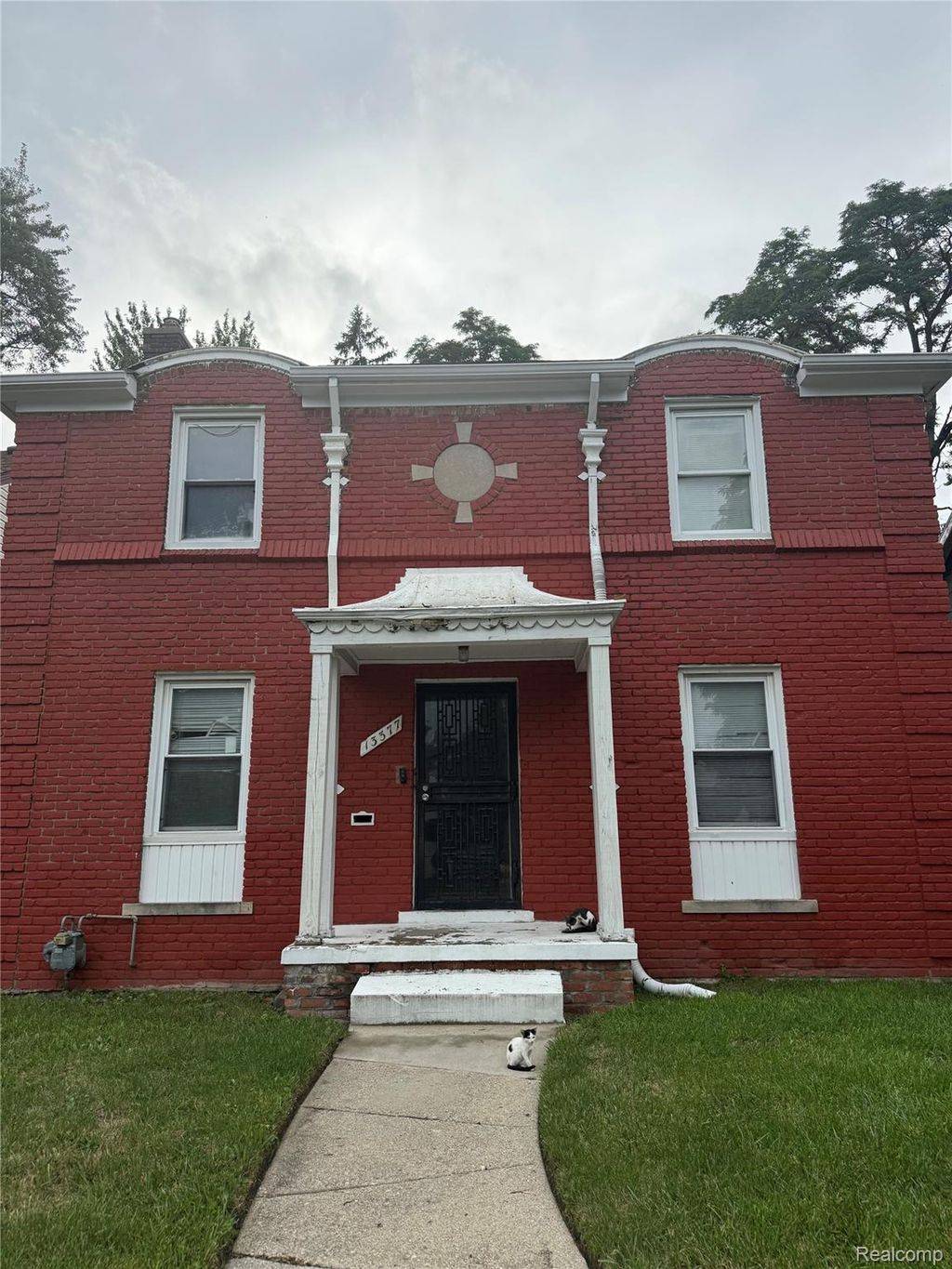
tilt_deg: +12.7
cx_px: 476
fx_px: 880
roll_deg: +1.3
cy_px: 634
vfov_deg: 71.6
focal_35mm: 24
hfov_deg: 56.8
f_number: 1.78
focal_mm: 6.76
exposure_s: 1/3425
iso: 100
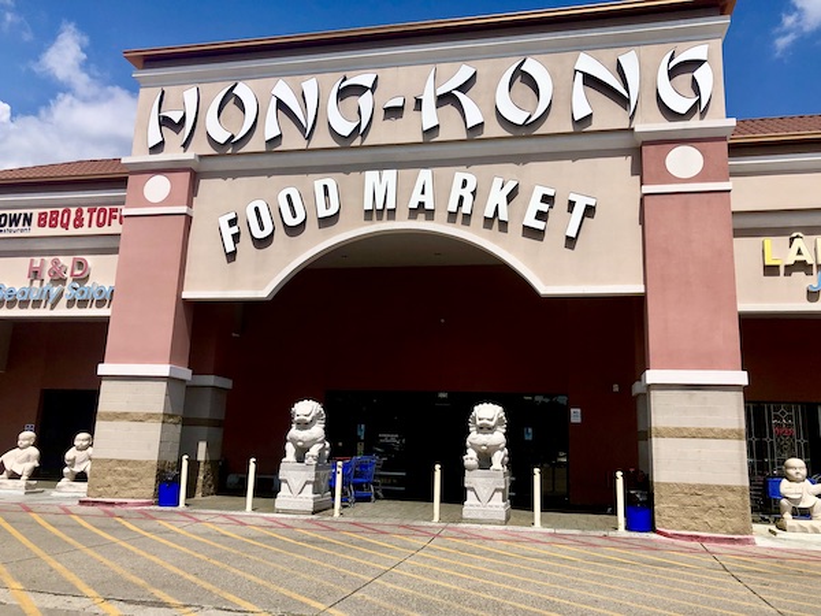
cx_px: 410
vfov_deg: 49.7
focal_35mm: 28
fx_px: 664
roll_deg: -2.6
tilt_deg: +11.7
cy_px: 308
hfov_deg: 63.4
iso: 20
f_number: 1.8
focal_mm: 4
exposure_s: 1/3205
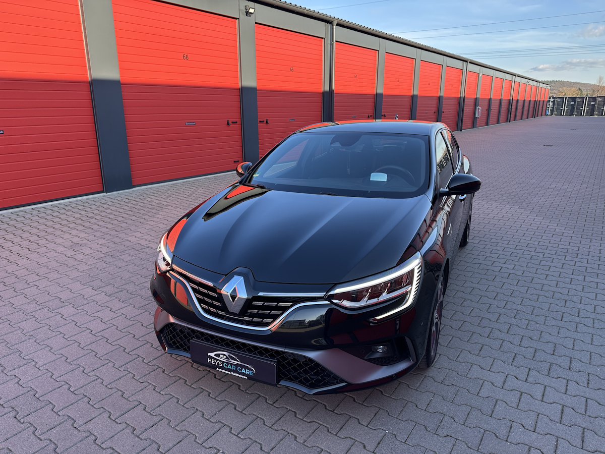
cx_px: 302
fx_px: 419
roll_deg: +0.8
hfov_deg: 71.6
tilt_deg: -15.5
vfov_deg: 56.8
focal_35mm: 24
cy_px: 227
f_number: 1.78
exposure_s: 1/480
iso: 80
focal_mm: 6.86
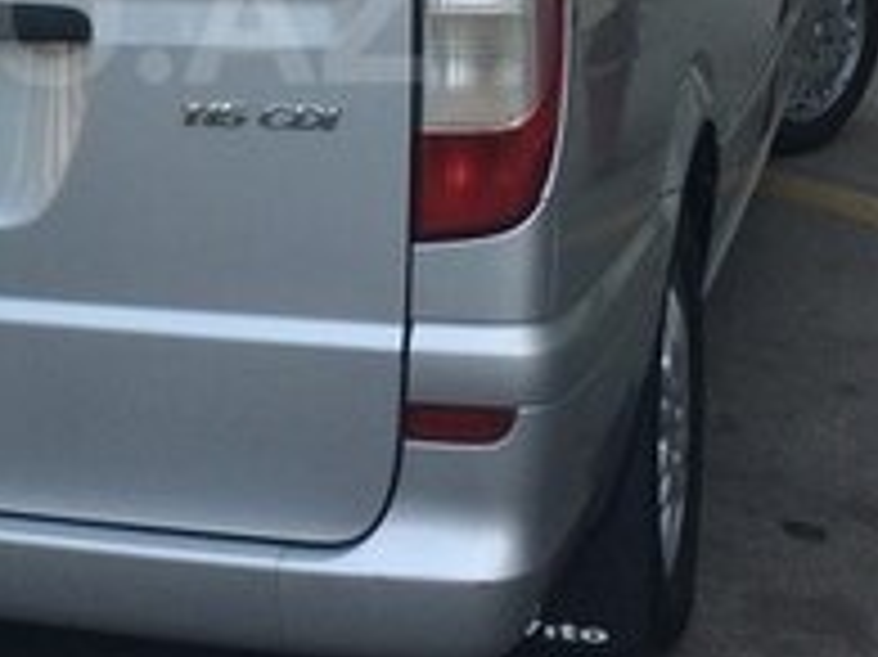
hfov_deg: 19.4
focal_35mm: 98
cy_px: 16
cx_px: -36
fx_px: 2484
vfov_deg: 14.8
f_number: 2.2
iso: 32
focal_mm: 4.15
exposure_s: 1/451
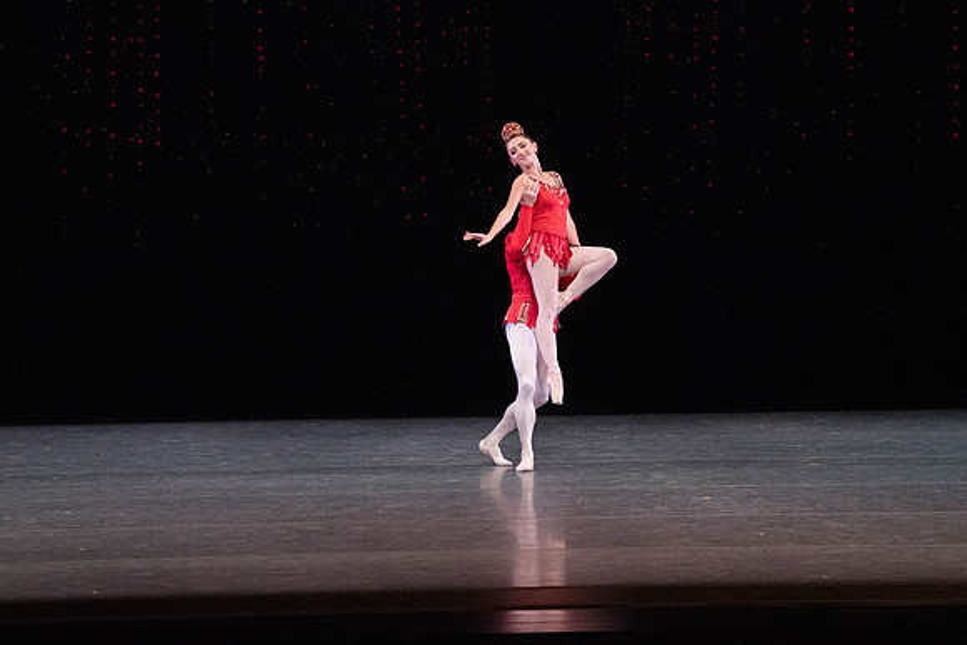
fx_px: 7039
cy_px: 322
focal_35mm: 262
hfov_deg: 7.9
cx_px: 484
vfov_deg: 5.2
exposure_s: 1/400
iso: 16000
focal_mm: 262
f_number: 13
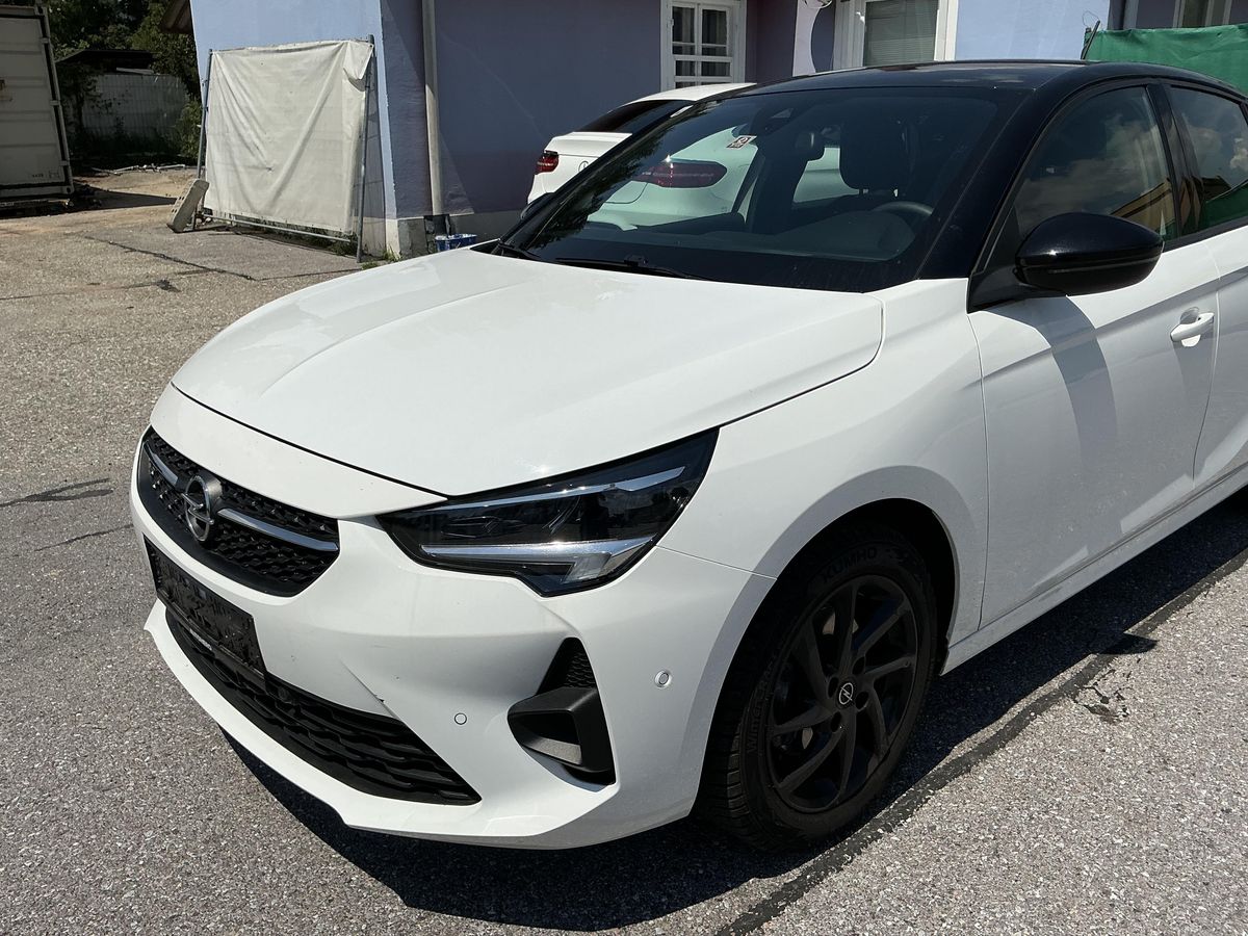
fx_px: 1009
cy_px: 468
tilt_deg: -18.0
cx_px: 624
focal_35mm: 28
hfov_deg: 63.4
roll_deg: +1.3
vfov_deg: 49.7
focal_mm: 3
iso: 25
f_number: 1.8
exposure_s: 1/5814
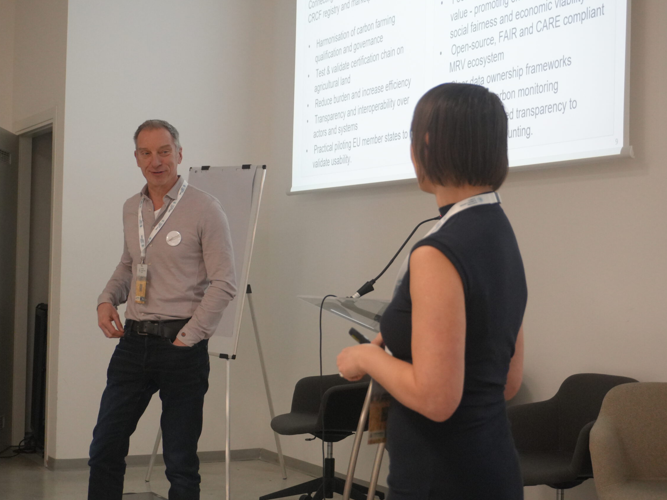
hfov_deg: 30.5
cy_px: 250
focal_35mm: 64
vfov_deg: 23.1
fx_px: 1225
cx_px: 331
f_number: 5.6
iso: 3200
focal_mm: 39
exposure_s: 1/160
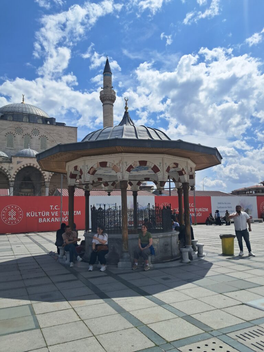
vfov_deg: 65.3
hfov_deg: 51.4
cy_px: 176
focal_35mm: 27
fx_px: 275
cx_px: 132
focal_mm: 4
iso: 50
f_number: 1.8
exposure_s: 1/1664
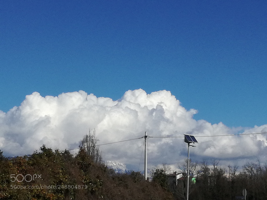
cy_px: 100
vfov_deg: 14.6
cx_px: 134
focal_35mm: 101
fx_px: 779
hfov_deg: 19.4
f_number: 2
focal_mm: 3.79
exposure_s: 1/2646
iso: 50
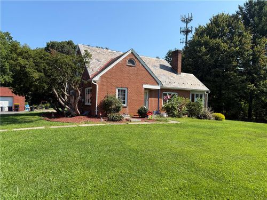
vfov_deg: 56.8
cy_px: 100
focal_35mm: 24
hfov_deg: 71.6
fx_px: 185
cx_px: 134
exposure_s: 1/2801
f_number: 1.8
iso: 80
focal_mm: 6.8
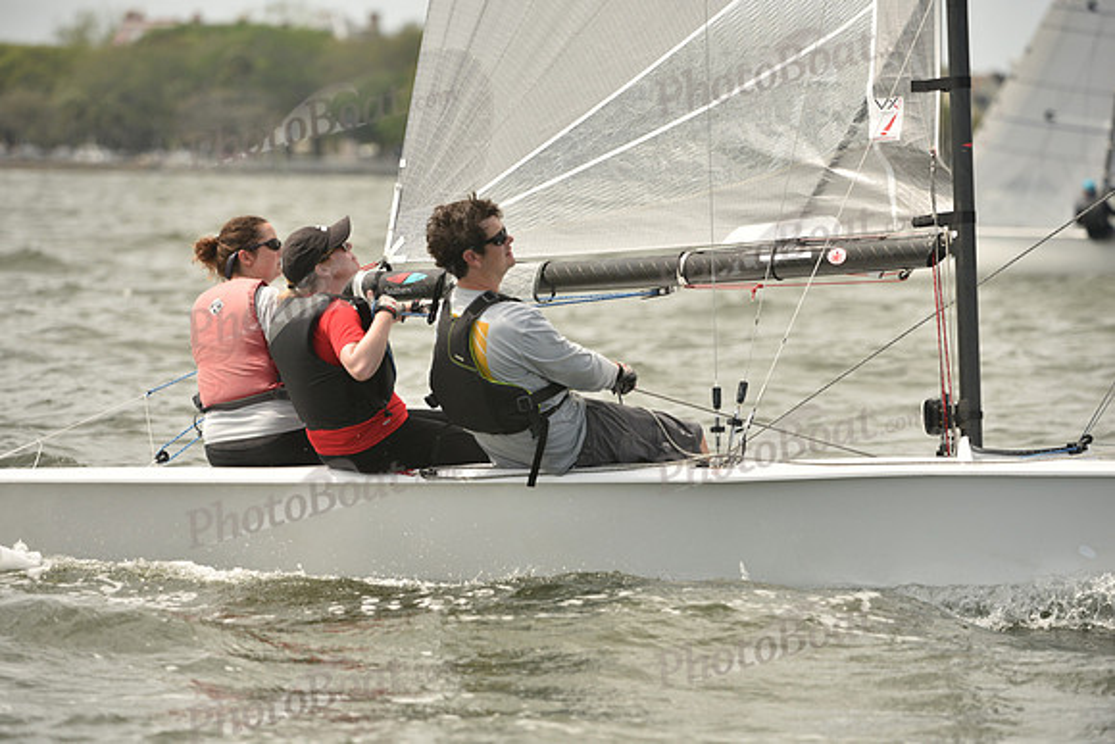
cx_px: 558
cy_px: 372
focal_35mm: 290
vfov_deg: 4.7
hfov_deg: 7.1
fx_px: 8984
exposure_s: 1/1600
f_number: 5.6
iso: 320
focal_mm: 290
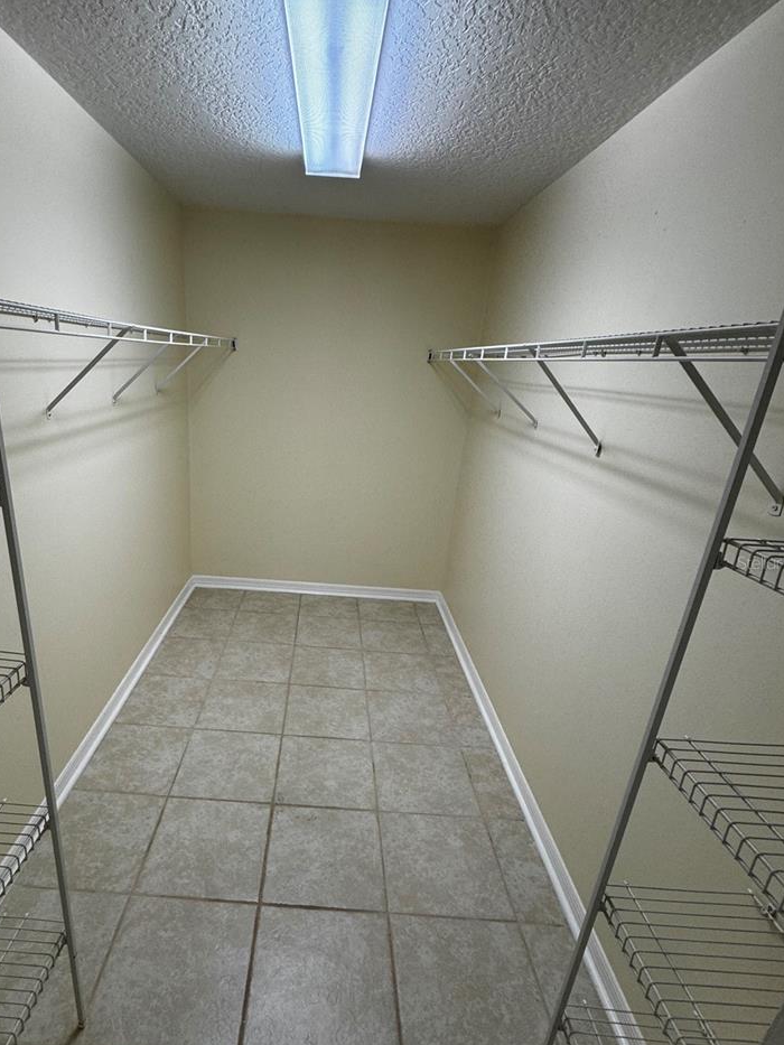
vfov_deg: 87.6
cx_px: 312
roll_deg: -2.9
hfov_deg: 70.8
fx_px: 543
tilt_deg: -20.2
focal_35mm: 18
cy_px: 562
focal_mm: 2.22
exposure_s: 1/120
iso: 100
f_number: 2.2
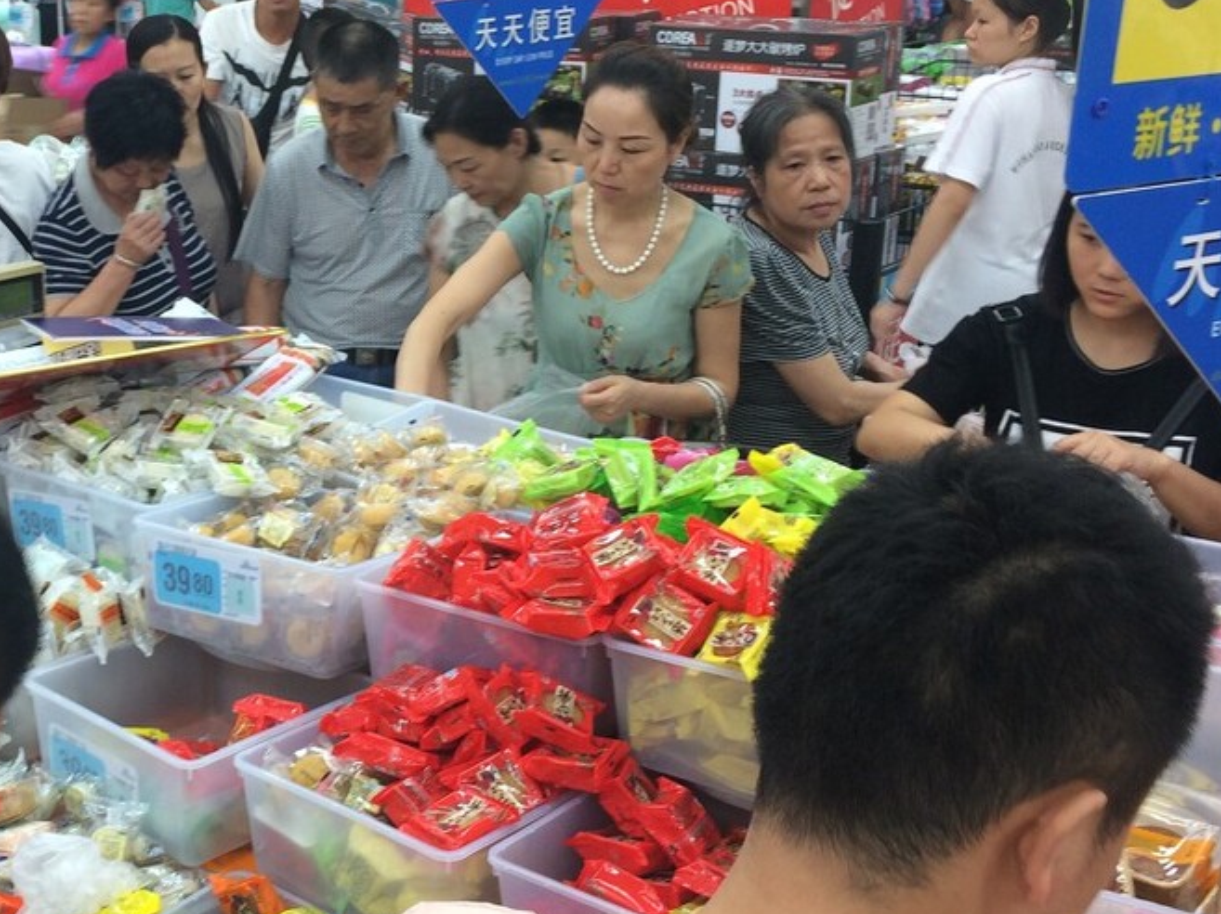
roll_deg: +1.4
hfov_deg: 34.7
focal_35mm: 53
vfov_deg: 27.5
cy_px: 436
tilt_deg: -14.8
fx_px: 1868
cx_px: 184
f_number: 2.2
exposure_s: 1/33
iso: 40
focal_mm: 4.15
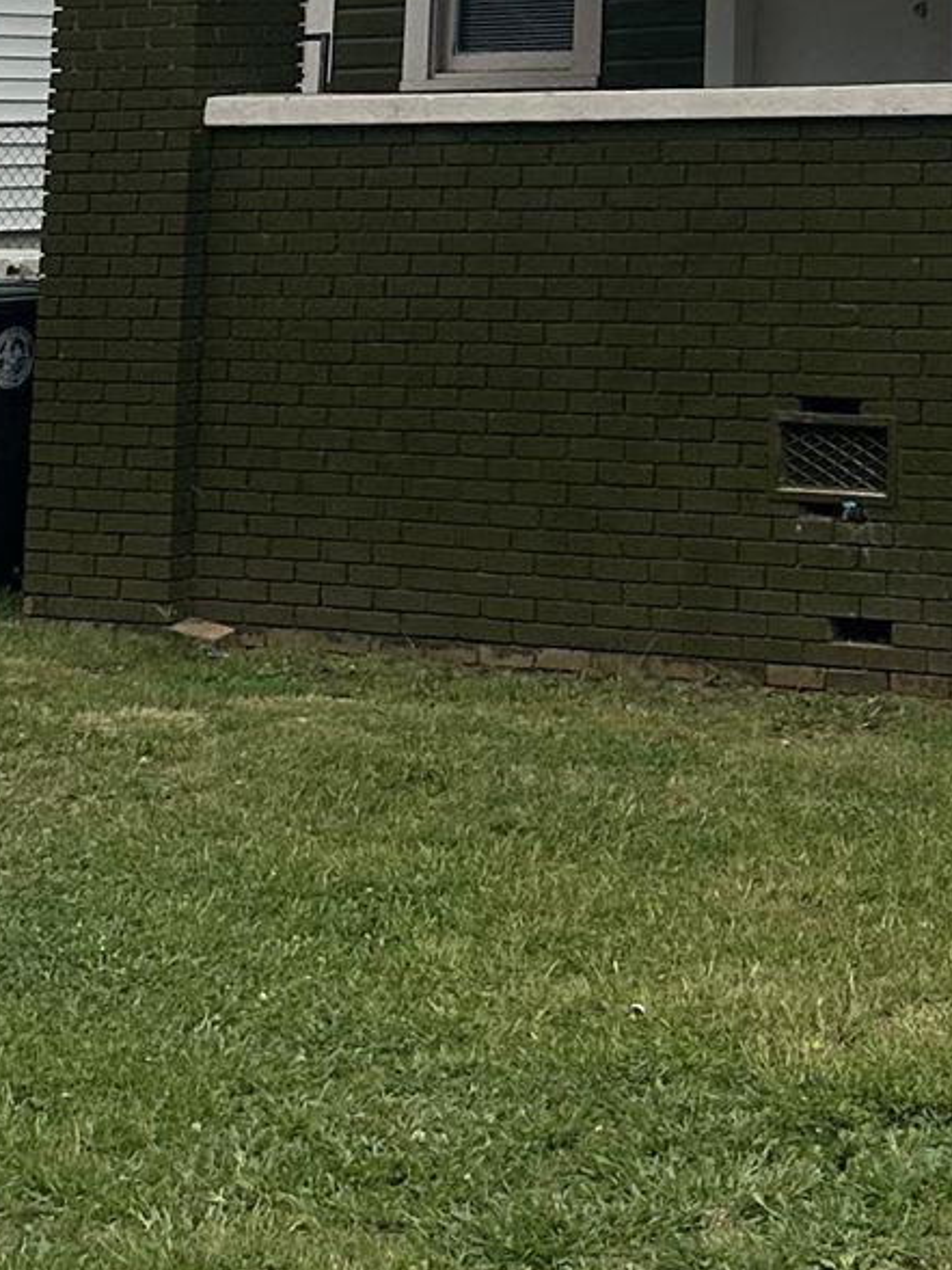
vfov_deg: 18.3
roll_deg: +0.0
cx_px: 1144
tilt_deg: +12.5
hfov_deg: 15.2
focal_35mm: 94
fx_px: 3447
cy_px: -680
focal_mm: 6.86
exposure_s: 1/9709
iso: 80
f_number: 1.78
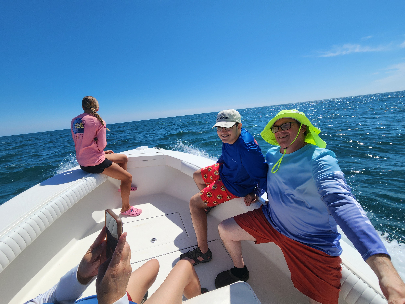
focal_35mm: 13
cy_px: 152
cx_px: 202
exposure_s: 1/3327
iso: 50
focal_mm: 2.2
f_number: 2.2
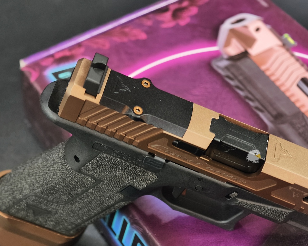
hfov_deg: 21.5
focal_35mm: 89
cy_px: 124
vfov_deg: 17.3
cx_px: 151
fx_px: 811
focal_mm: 22.48
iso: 959
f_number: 2.67
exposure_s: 1/10
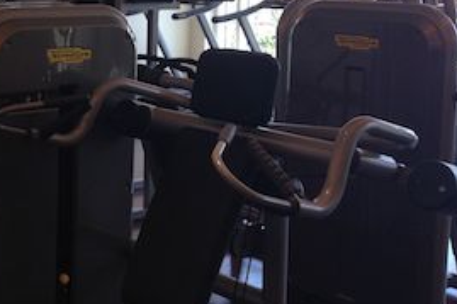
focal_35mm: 74
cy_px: 33
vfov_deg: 18.1
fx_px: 939
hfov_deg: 25.7
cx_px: -22
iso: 50
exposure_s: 1/120
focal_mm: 4.12
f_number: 2.4
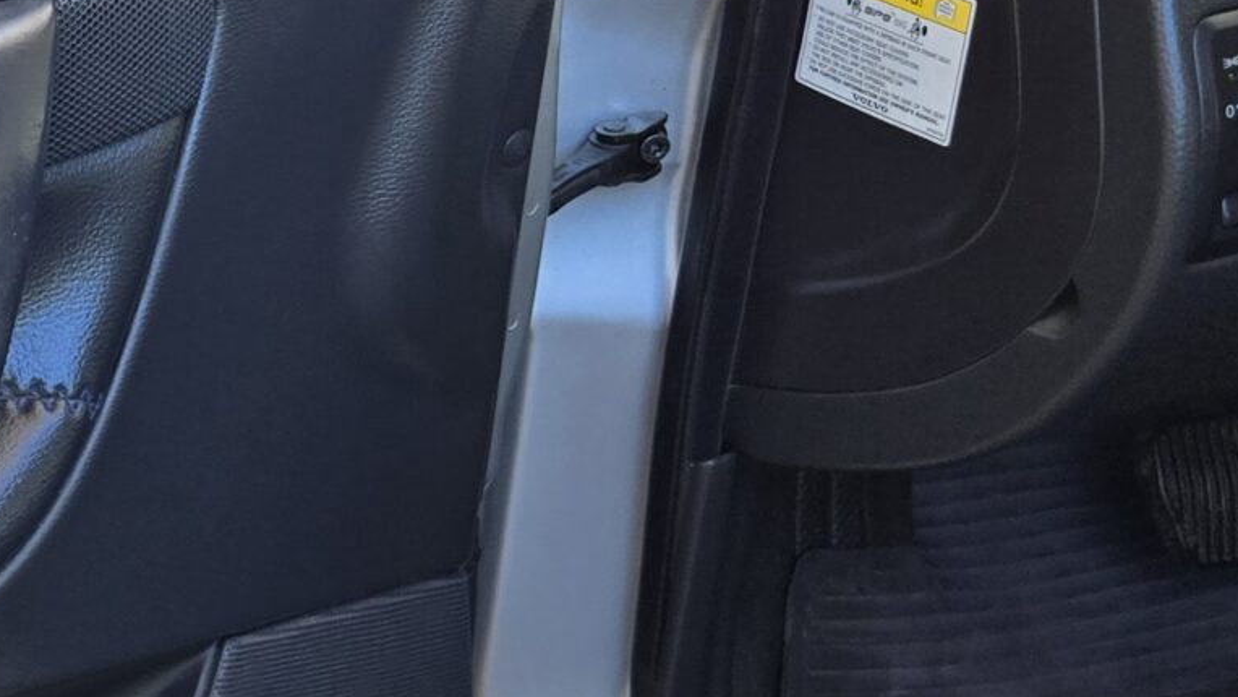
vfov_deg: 14.3
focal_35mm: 84
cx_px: -332
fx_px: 2758
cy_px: 611
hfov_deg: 22.8
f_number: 1.8
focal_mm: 5.4
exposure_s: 1/180
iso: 64
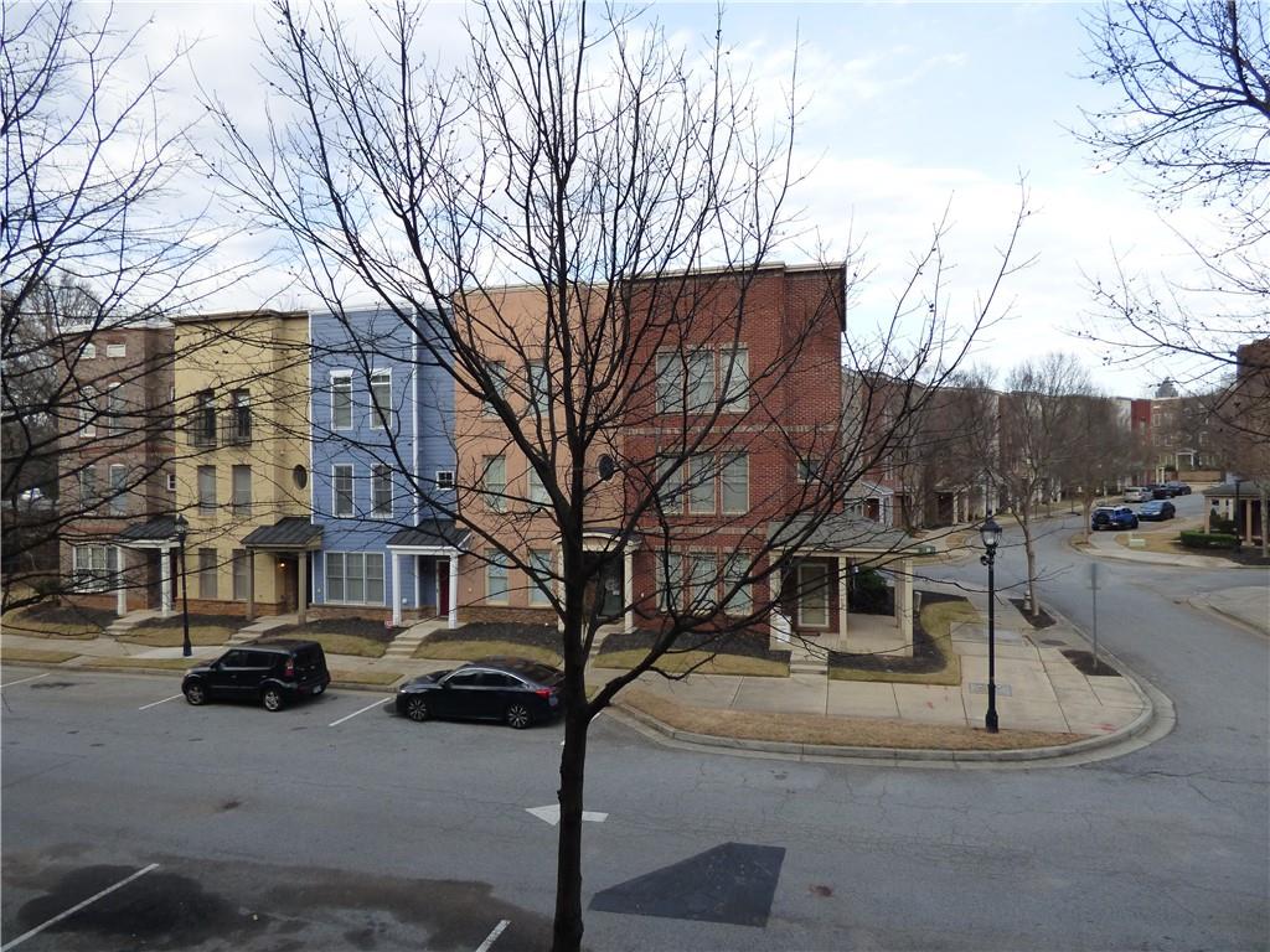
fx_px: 734
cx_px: 635
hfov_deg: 81.7
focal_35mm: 20
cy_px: 476
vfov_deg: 66.0
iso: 160
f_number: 2.8
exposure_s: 1/320
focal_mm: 3.58
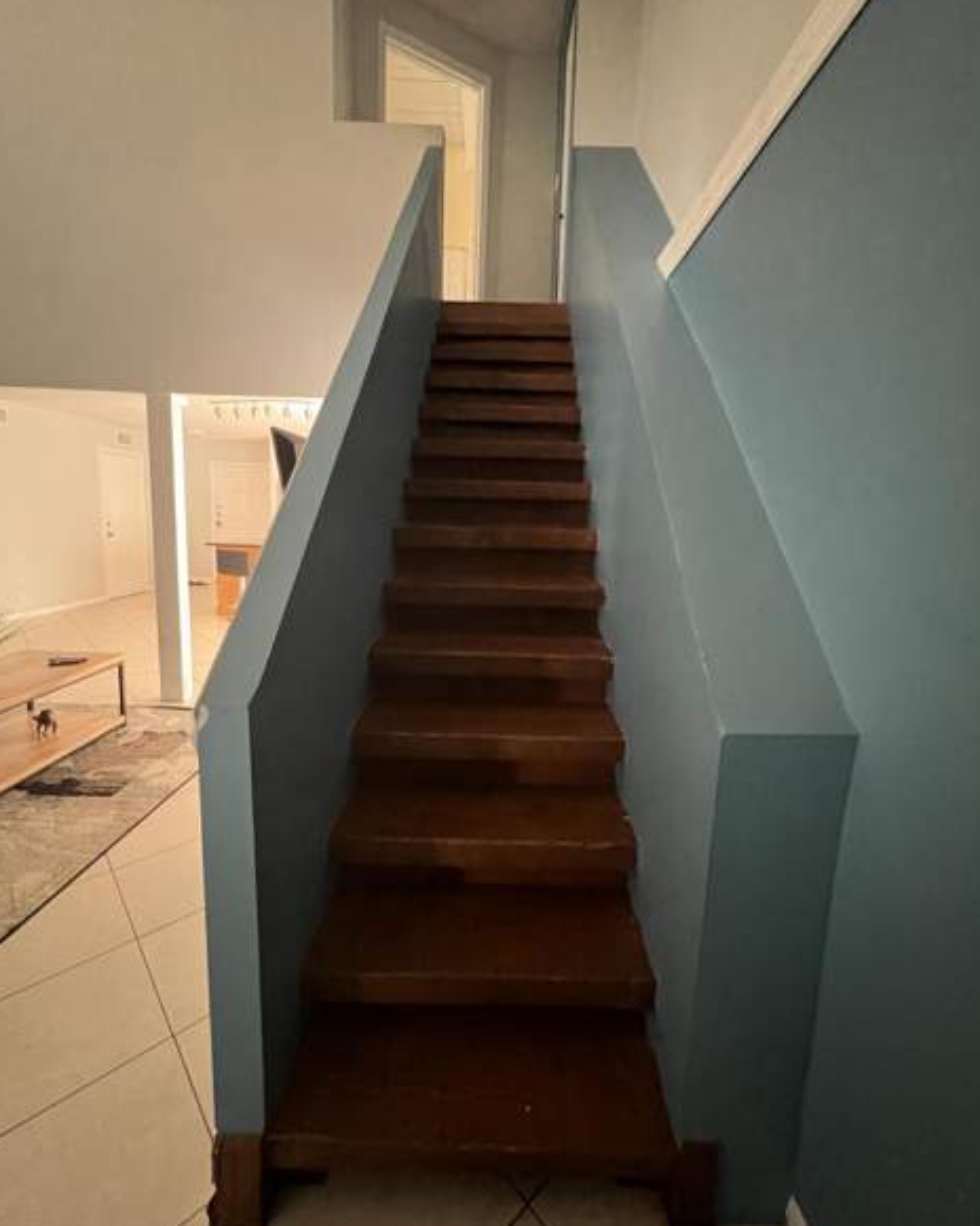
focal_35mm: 14
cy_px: 579
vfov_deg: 100.6
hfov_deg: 88.0
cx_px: 498
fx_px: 508
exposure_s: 1/30
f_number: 1.8
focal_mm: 1.57
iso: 1600
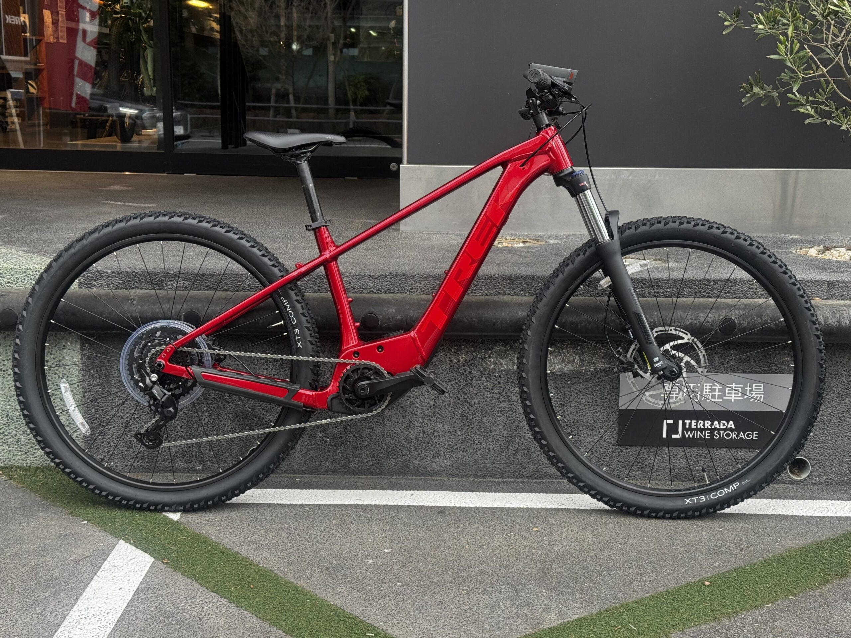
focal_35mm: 48
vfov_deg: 30.3
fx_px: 1180
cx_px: 426
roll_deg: -0.3
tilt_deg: -11.3
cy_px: 319
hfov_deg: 39.7
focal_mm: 6.76
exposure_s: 1/121
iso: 50
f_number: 1.78
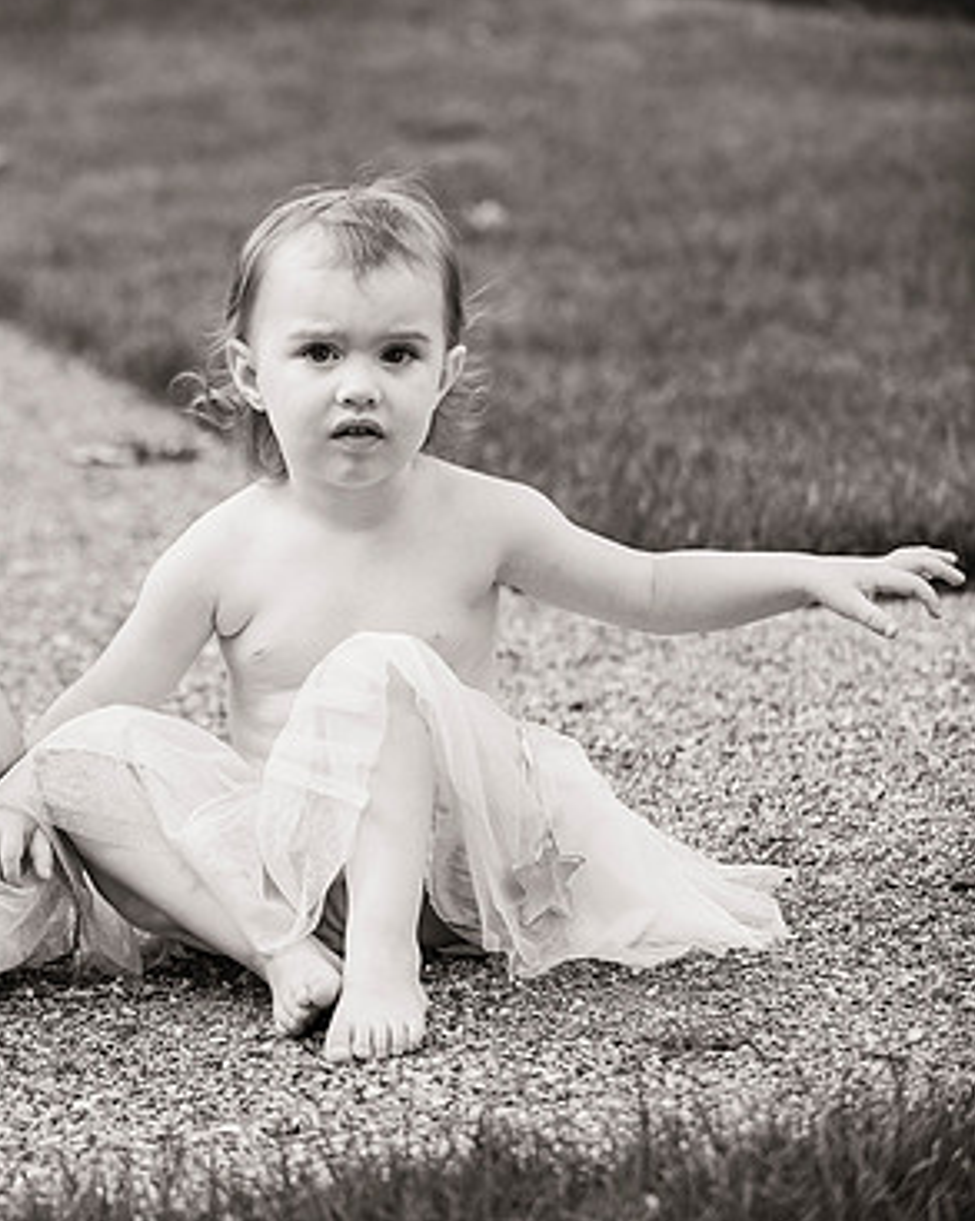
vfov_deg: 14.6
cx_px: -19
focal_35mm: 132
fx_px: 4767
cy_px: 569
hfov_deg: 11.5
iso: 640
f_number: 4
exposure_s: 1/1000
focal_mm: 86
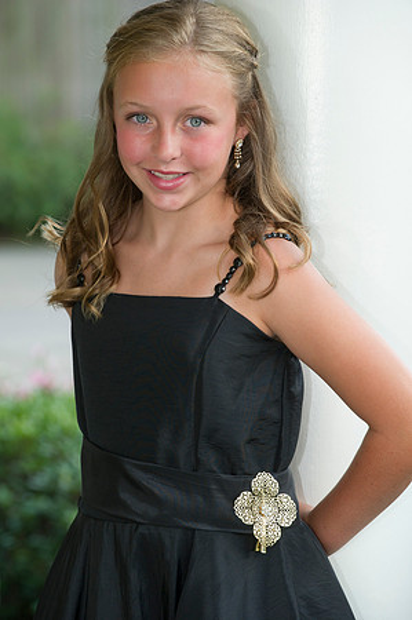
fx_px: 3011
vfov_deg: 11.8
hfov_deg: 7.8
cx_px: 206
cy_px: 310
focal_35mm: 175
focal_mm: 175
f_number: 5.6
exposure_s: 1/160
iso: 640
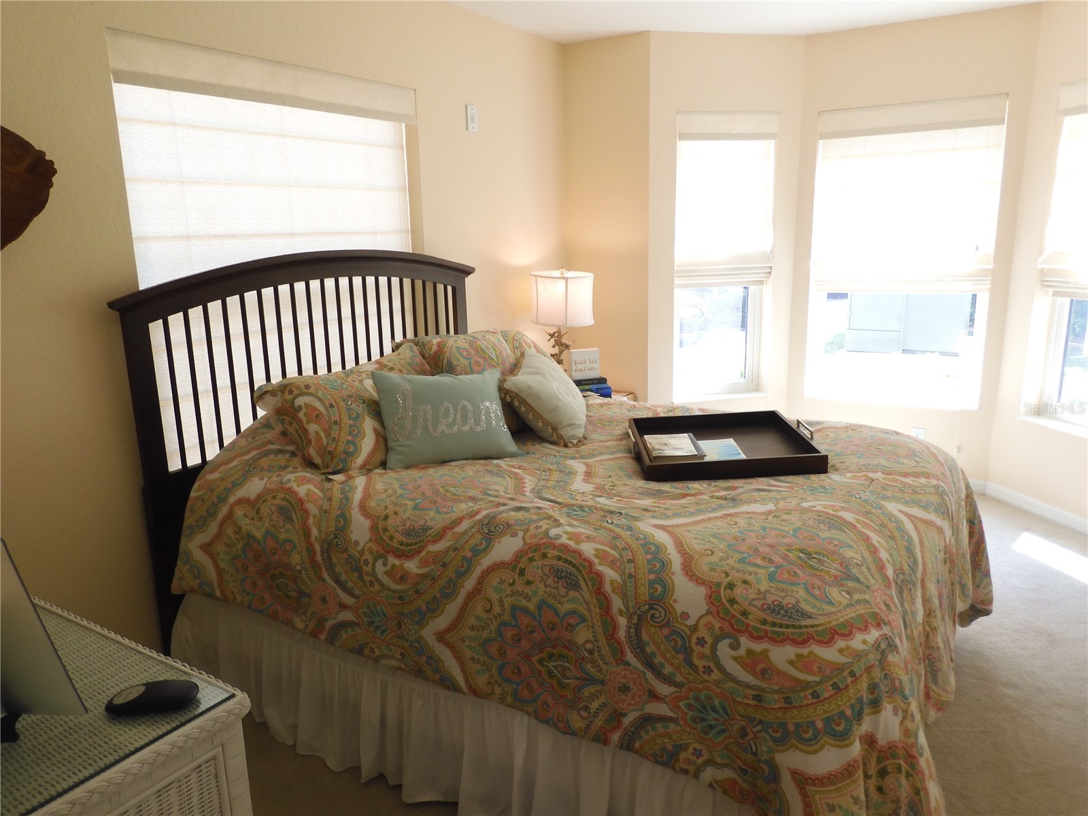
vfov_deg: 56.8
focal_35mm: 24
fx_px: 754
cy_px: 408
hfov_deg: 71.6
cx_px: 544
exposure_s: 1/30
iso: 100
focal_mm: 4.3
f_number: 3.4
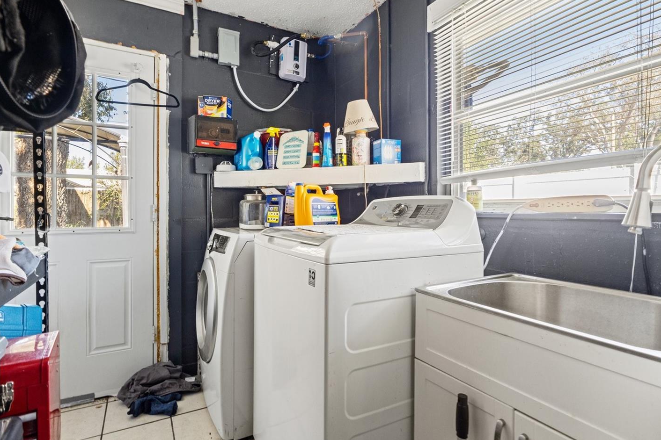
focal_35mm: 18
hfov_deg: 90.5
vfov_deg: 67.8
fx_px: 328
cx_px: 321
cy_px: 225
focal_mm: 10.5
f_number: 7.1
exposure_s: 1/5
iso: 400
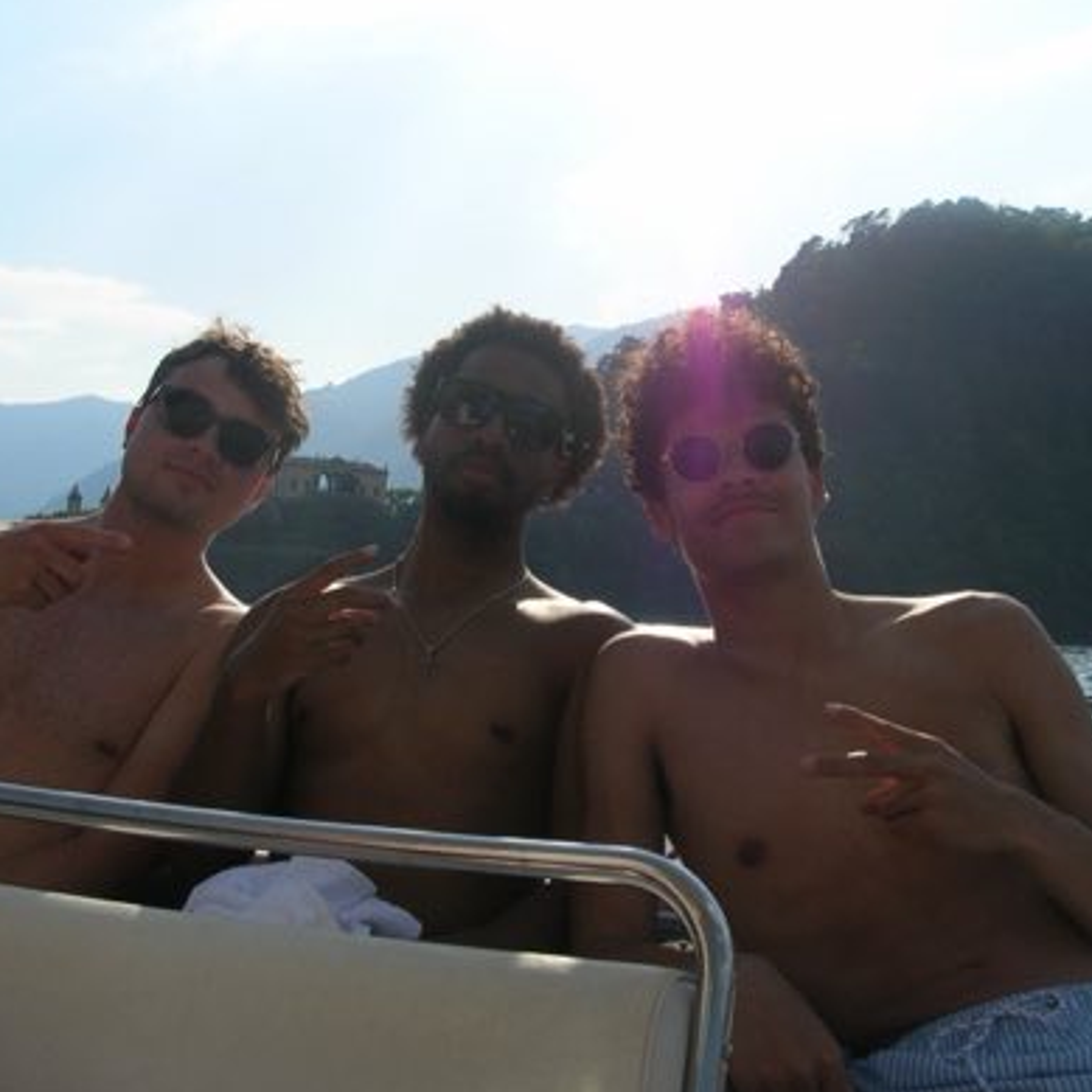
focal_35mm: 49
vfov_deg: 34.7
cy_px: 521
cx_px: 587
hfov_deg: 34.7
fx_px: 1749
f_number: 3.7
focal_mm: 6
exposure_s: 1/1182
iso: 50
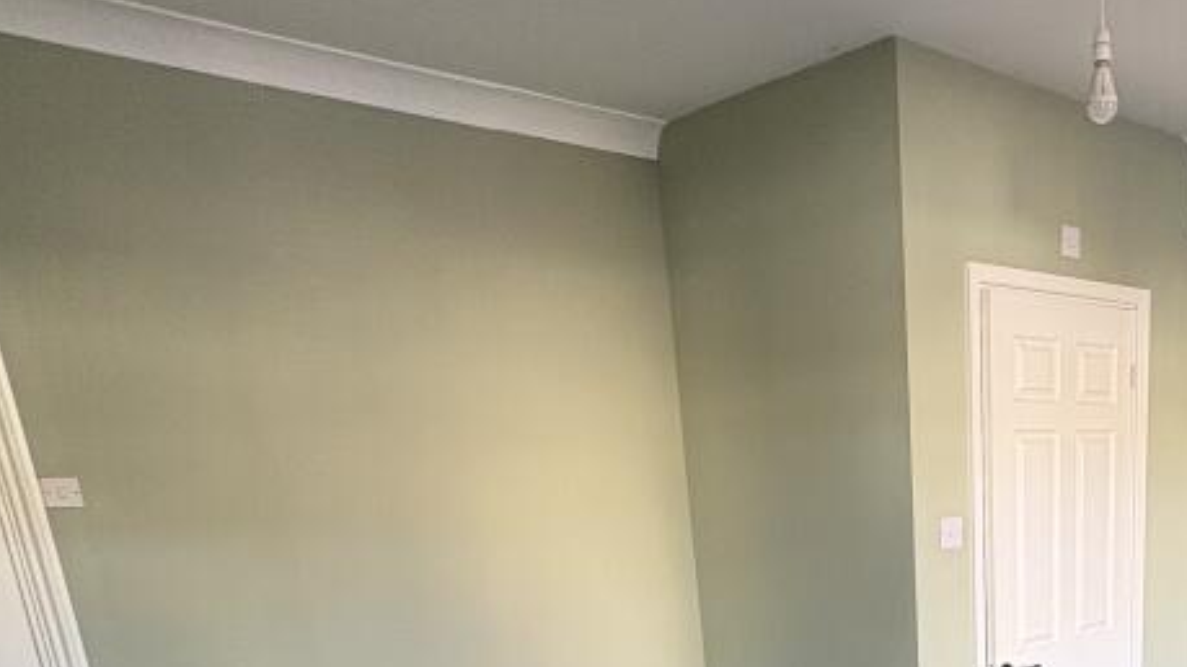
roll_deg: +1.5
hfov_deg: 53.1
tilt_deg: -16.4
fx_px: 1070
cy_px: 765
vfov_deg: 30.3
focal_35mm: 34
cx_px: 993
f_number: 2.2
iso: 200
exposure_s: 1/99
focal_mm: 2.22
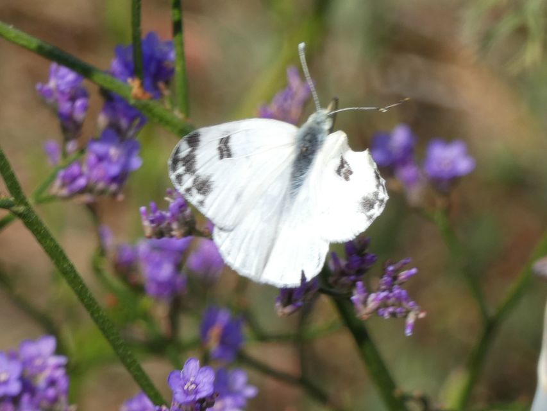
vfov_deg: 3.6
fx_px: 6527
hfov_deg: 4.8
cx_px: 274
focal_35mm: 413
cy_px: 206
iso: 80
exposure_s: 1/160
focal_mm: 74
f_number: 5.6
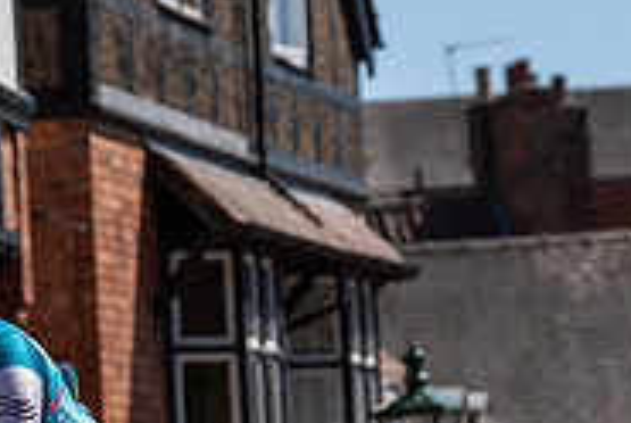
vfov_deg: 5.6
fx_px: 4284
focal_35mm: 244
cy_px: 483
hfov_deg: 8.4
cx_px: -78
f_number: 4
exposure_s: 1/1600
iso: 100
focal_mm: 78
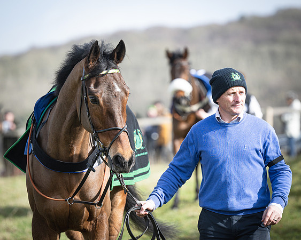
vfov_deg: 6.3
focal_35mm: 244
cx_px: 165
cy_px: 120
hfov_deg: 7.9
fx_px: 2177
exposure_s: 1/1250
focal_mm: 145
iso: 160
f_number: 2.8
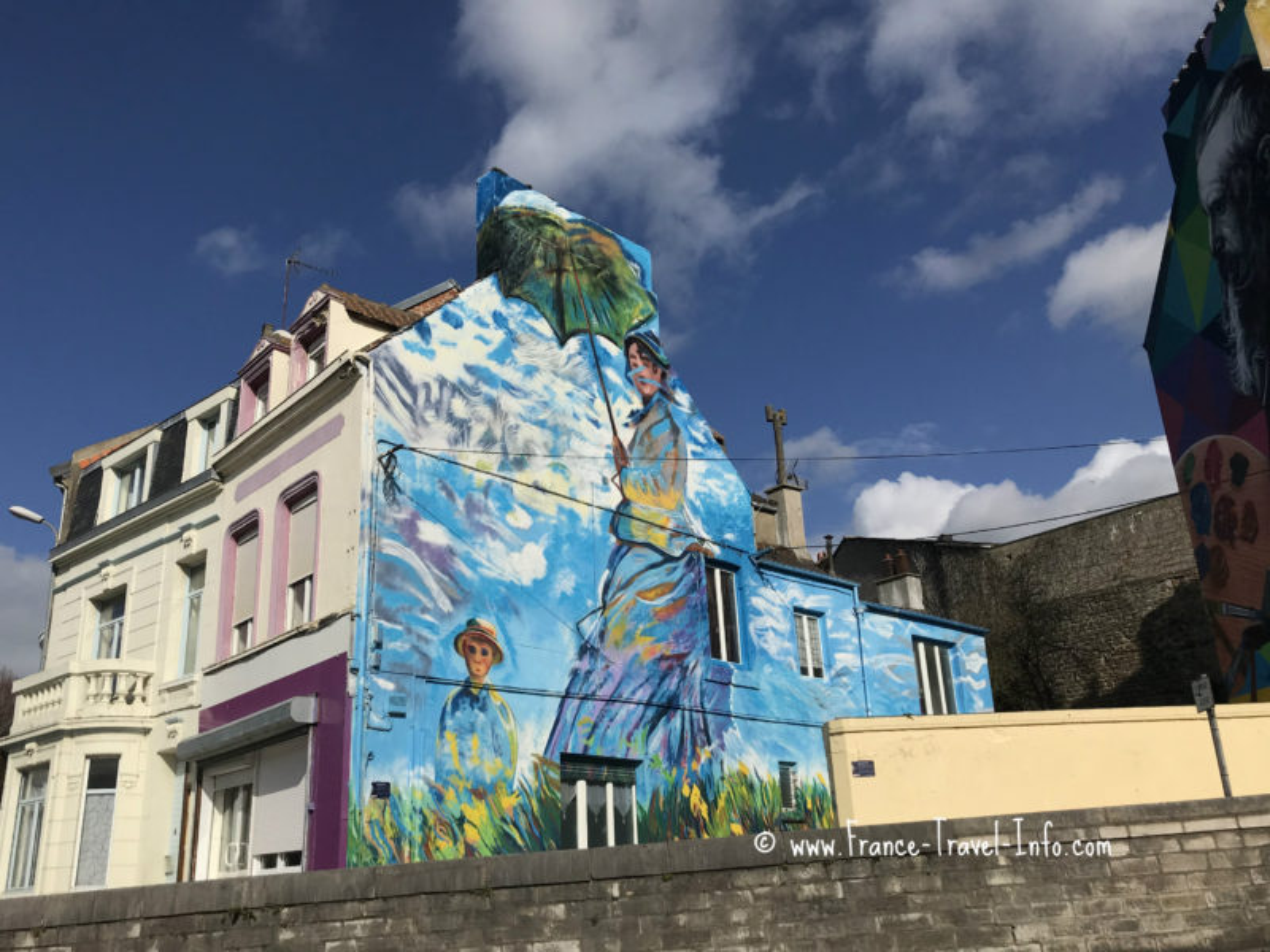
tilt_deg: +19.7
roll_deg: +0.3
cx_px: 635
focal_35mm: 28
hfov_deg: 63.4
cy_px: 476
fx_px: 1027
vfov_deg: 49.7
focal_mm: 3.99
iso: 25
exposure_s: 1/8000
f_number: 1.8
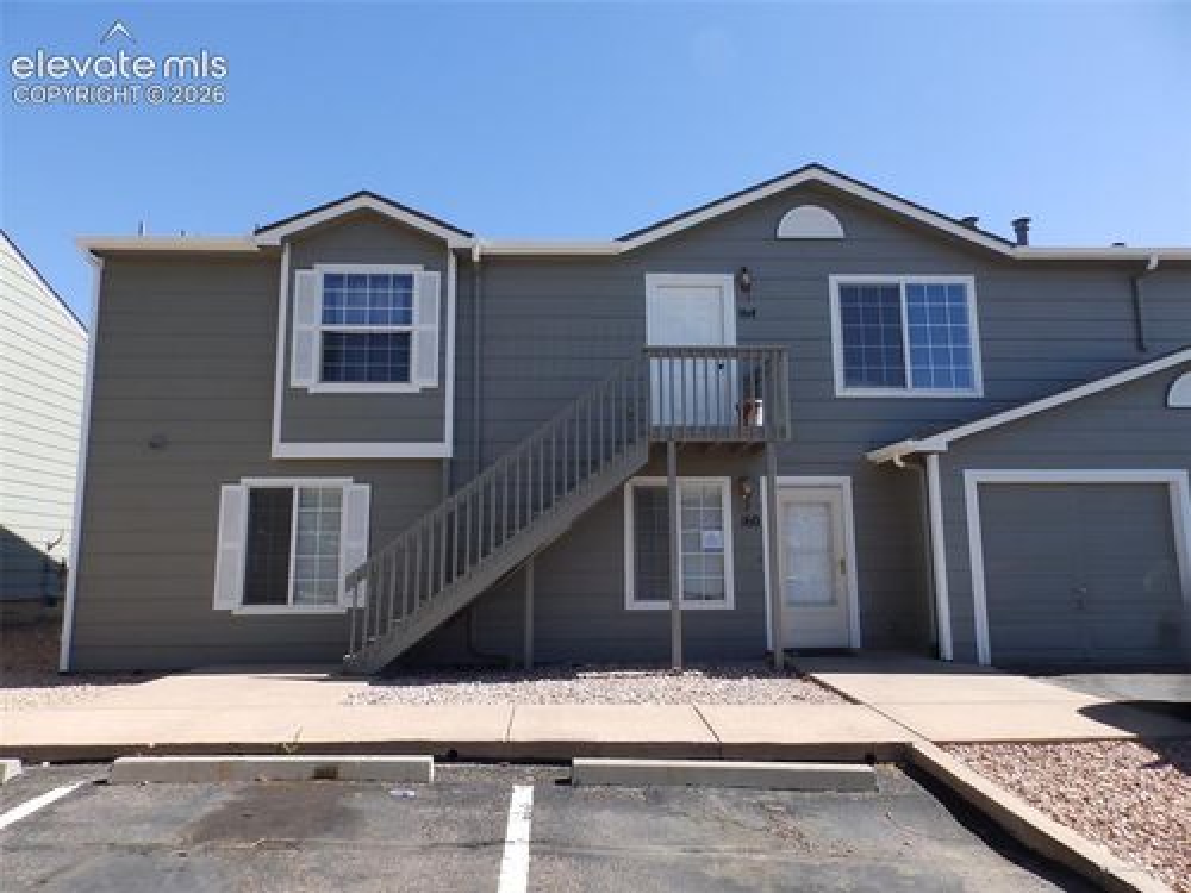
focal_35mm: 22
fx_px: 757
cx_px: 596
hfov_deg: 76.4
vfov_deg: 61.1
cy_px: 446
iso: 80
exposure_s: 1/320
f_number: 4.5
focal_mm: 4
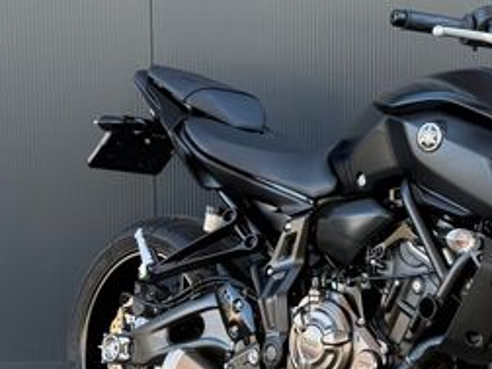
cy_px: 279
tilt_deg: -8.6
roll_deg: -0.5
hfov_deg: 30.6
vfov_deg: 23.8
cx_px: 416
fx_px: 867
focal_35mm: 61
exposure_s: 1/121
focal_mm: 6.76
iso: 64
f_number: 1.78
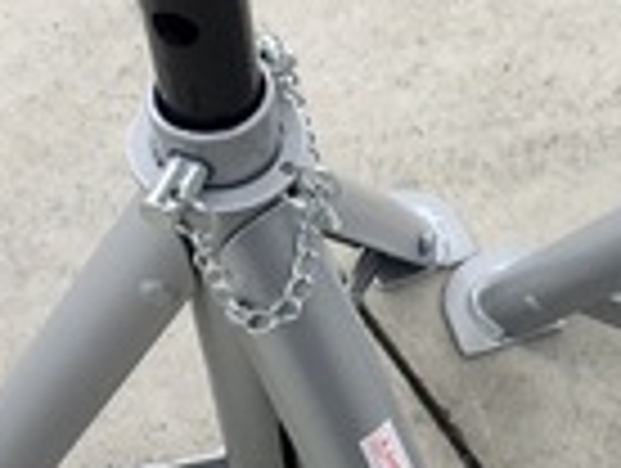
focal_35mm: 84
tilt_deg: -53.2
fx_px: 1510
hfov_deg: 22.7
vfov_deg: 17.6
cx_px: 549
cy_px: 256
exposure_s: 1/293
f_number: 2.2
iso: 25
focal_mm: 4.15
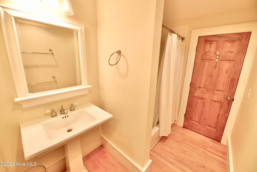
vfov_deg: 81.2
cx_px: 128
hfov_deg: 104.2
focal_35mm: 14
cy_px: 86
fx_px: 100
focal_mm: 14
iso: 800
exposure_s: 1/80
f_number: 4.5
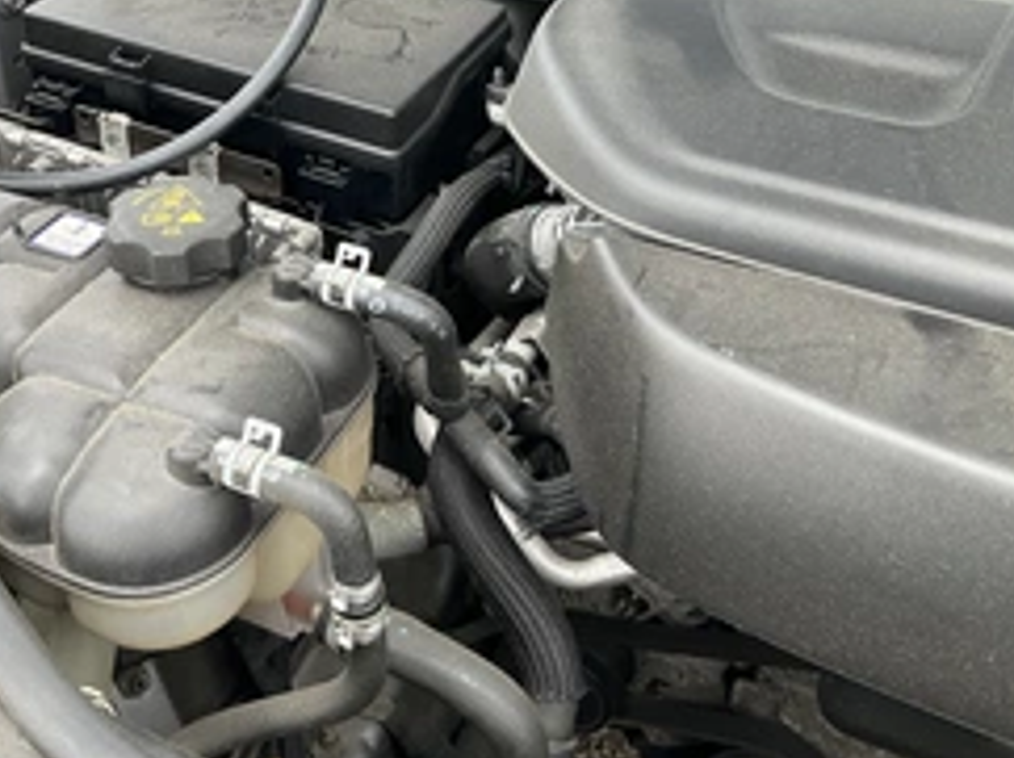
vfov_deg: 29.6
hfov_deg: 39.4
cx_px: 373
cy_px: 172
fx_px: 1405
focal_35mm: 48
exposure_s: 1/205
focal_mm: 3
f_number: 1.8
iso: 25
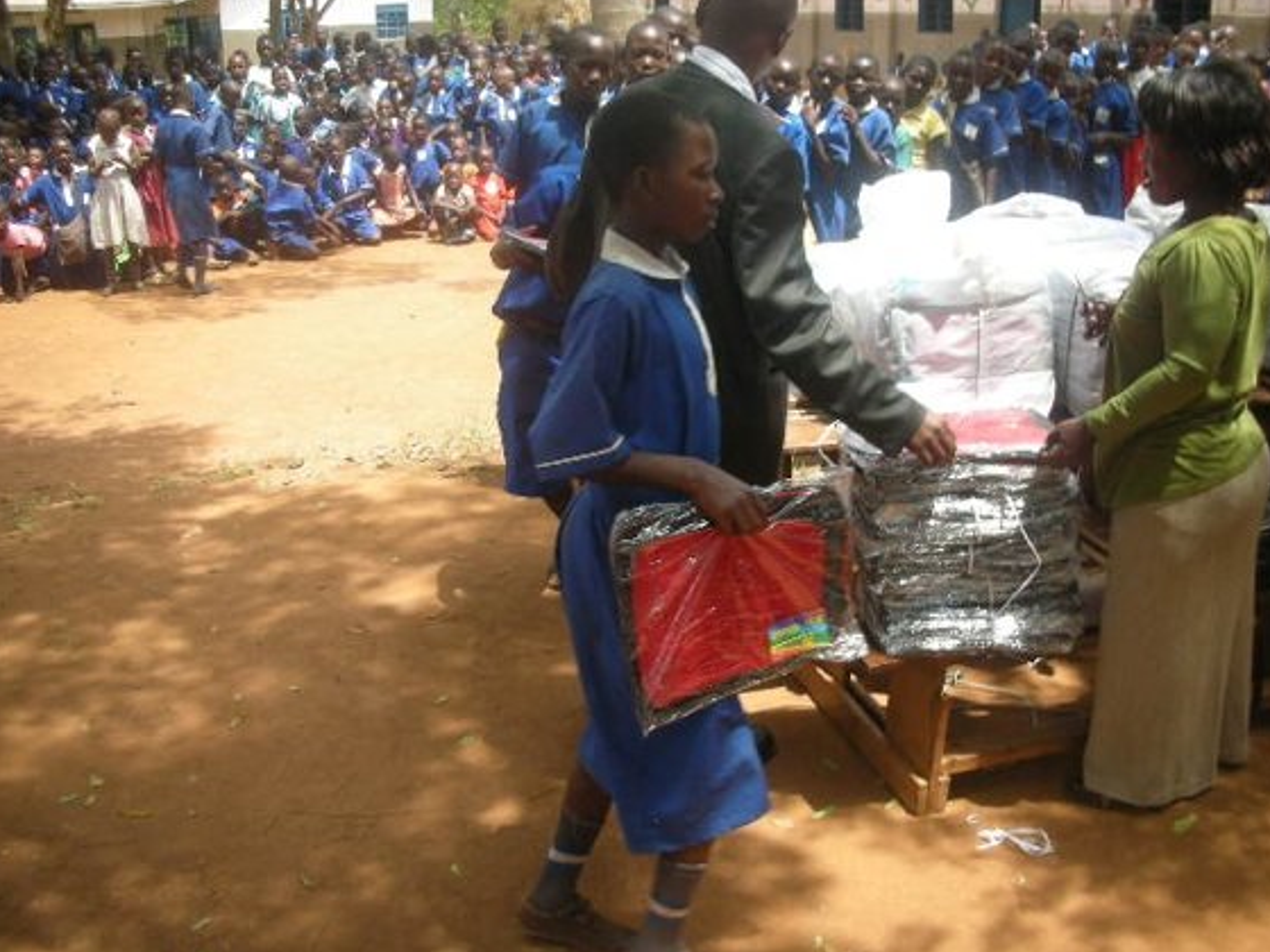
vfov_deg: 39.7
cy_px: 483
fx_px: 1321
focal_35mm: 36
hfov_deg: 51.4
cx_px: 630
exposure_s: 1/205
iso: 50
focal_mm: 5.8
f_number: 2.8
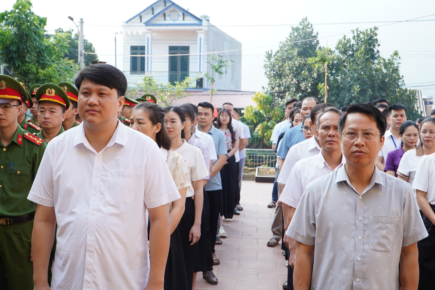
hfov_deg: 40.3
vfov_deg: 27.5
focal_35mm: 49
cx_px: 218
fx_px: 592
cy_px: 145
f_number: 7.1
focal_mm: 33
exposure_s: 1/160
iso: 250
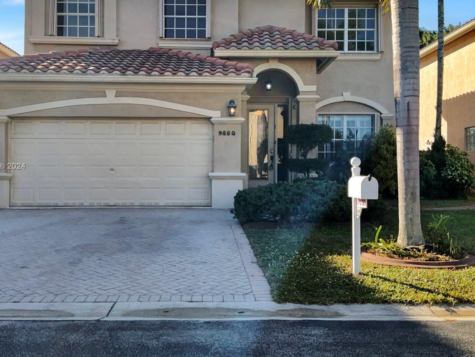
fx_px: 522
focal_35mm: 38
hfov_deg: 48.9
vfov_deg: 37.7
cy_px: 167
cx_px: 212
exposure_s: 1/1577
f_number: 1.8
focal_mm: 3
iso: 16
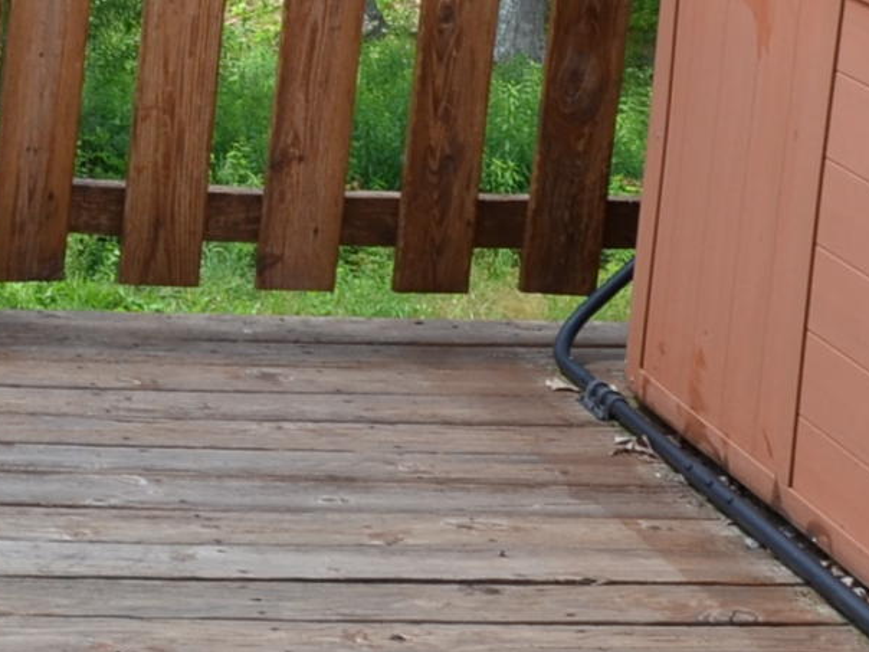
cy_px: -92
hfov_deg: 14.9
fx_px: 3238
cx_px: -95
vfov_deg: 11.3
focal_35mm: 129
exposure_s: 1/125
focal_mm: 18
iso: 100
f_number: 5.6
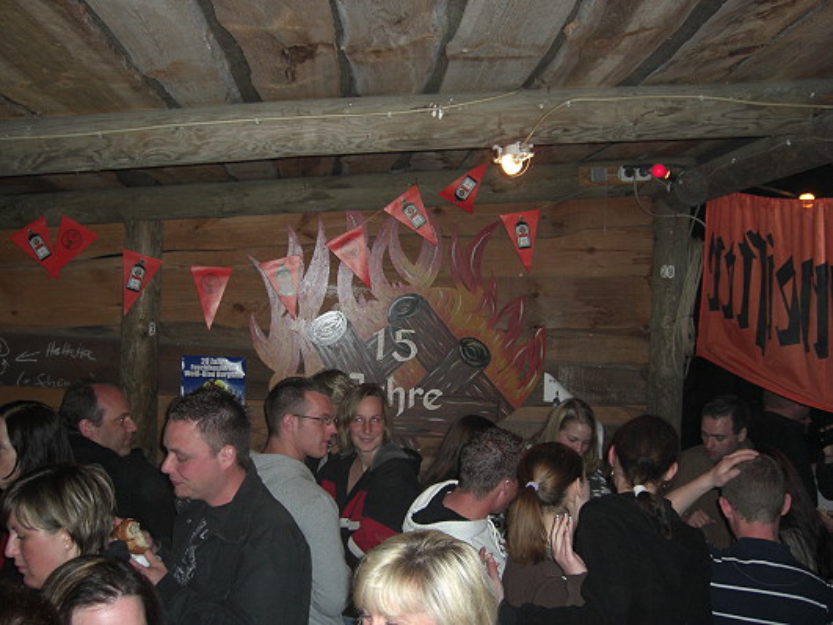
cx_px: 416
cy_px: 312
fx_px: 914
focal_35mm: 38
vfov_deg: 37.7
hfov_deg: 49.0
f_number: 2.8
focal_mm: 7.9
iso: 200
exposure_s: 1/60
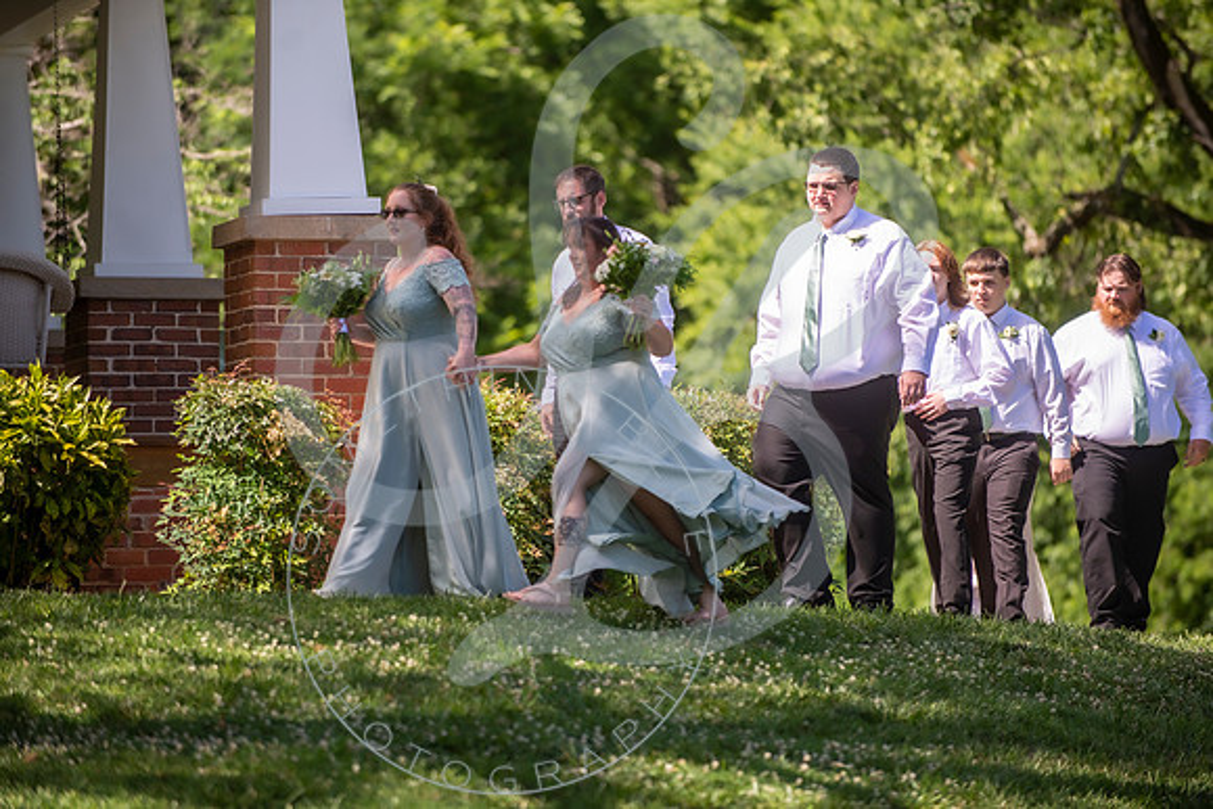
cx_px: 586
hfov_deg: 9.7
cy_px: 405
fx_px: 7155
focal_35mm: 212
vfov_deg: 6.5
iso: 200
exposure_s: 1/1600
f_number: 2.8
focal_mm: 200
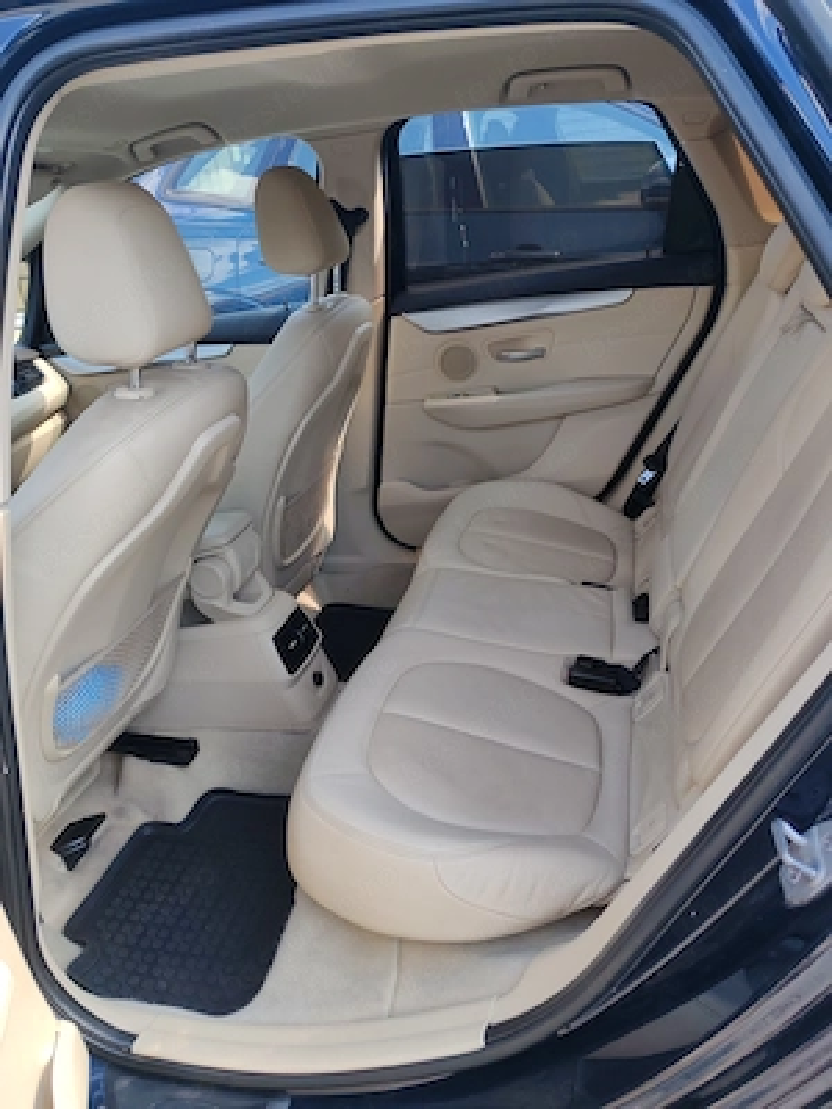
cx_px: 416
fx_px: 865
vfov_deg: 65.3
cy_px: 554
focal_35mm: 27
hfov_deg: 51.4
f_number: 1.95
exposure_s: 1/260
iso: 50
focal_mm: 5.52
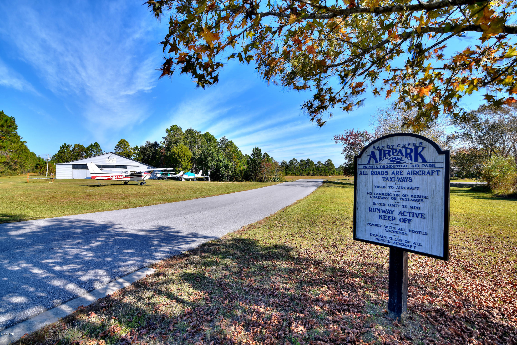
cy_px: 172
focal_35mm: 16
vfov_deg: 73.8
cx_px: 258
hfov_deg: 96.7
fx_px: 230
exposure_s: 1/125
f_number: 5.6
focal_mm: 16
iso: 64
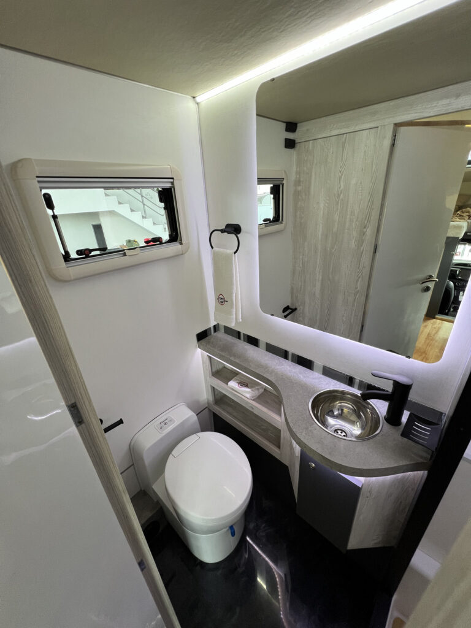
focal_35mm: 13
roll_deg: +3.9
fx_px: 236
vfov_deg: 106.2
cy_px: 314
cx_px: 236
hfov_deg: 89.9
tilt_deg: -25.4
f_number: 1.8
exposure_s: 1/99
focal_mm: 1.57
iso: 125
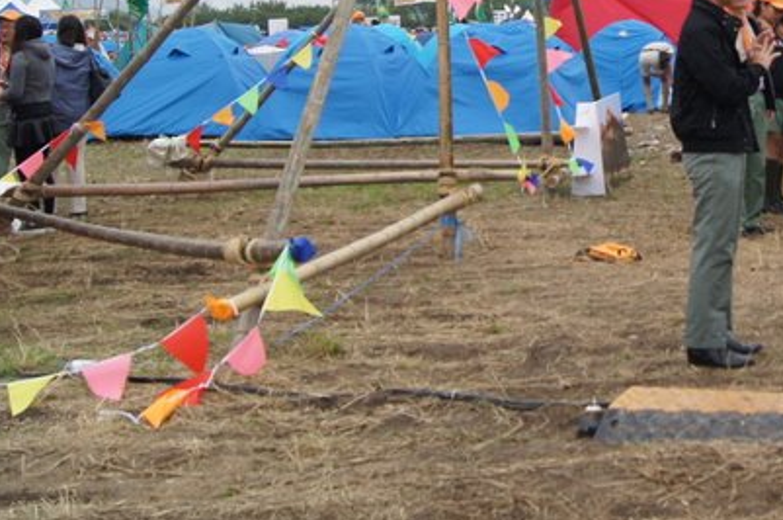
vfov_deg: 19.3
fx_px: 1498
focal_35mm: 69
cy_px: 40
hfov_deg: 28.1
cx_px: 713
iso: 100
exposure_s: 1/80
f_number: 6.3
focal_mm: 18
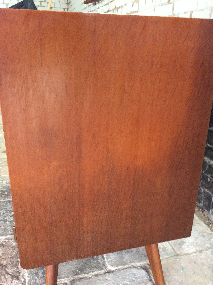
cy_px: 142
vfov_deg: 56.9
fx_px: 263
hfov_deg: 44.1
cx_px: 106
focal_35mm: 32
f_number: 2.4
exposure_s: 1/17
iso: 320
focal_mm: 3.3
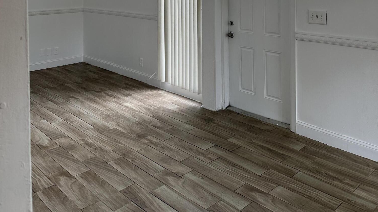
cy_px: -15
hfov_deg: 56.6
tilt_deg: -1.1
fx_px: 351
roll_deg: +0.3
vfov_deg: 30.5
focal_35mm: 35
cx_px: 188
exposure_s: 1/314
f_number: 1.78
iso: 80
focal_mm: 6.86
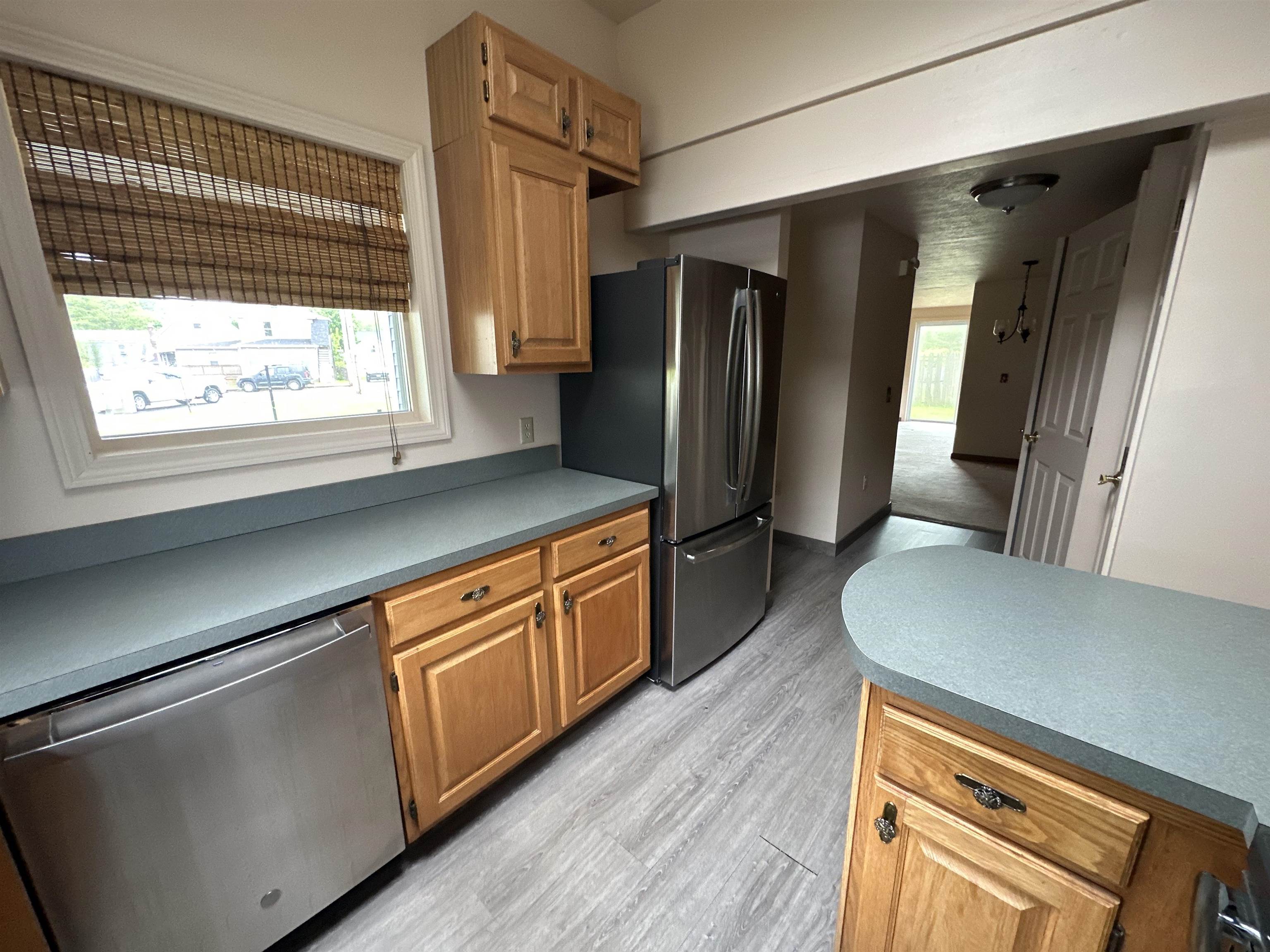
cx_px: 635
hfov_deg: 102.1
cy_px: 476
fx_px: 514
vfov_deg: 85.7
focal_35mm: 14
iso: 400
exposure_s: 1/60
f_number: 2.2
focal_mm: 2.22
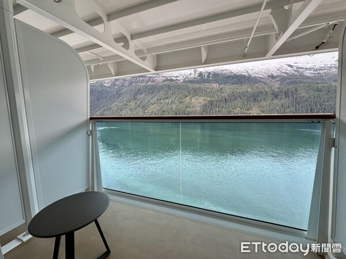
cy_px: 130
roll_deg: +0.4
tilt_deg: -5.5
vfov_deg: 85.7
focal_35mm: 14
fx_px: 140
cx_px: 173
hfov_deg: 102.1
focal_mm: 2.22
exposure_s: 1/173
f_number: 2.2
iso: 40
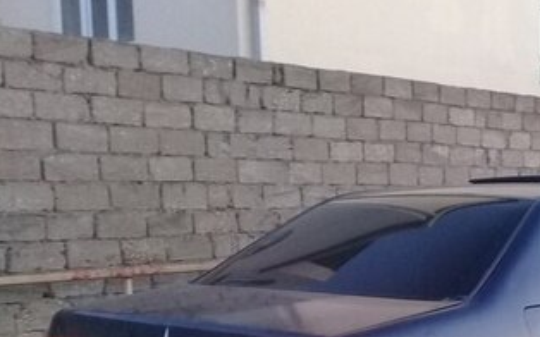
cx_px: 535
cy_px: 364
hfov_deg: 28.1
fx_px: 1015
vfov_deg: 18.2
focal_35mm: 69
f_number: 2.2
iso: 160
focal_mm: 3.3
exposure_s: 1/33
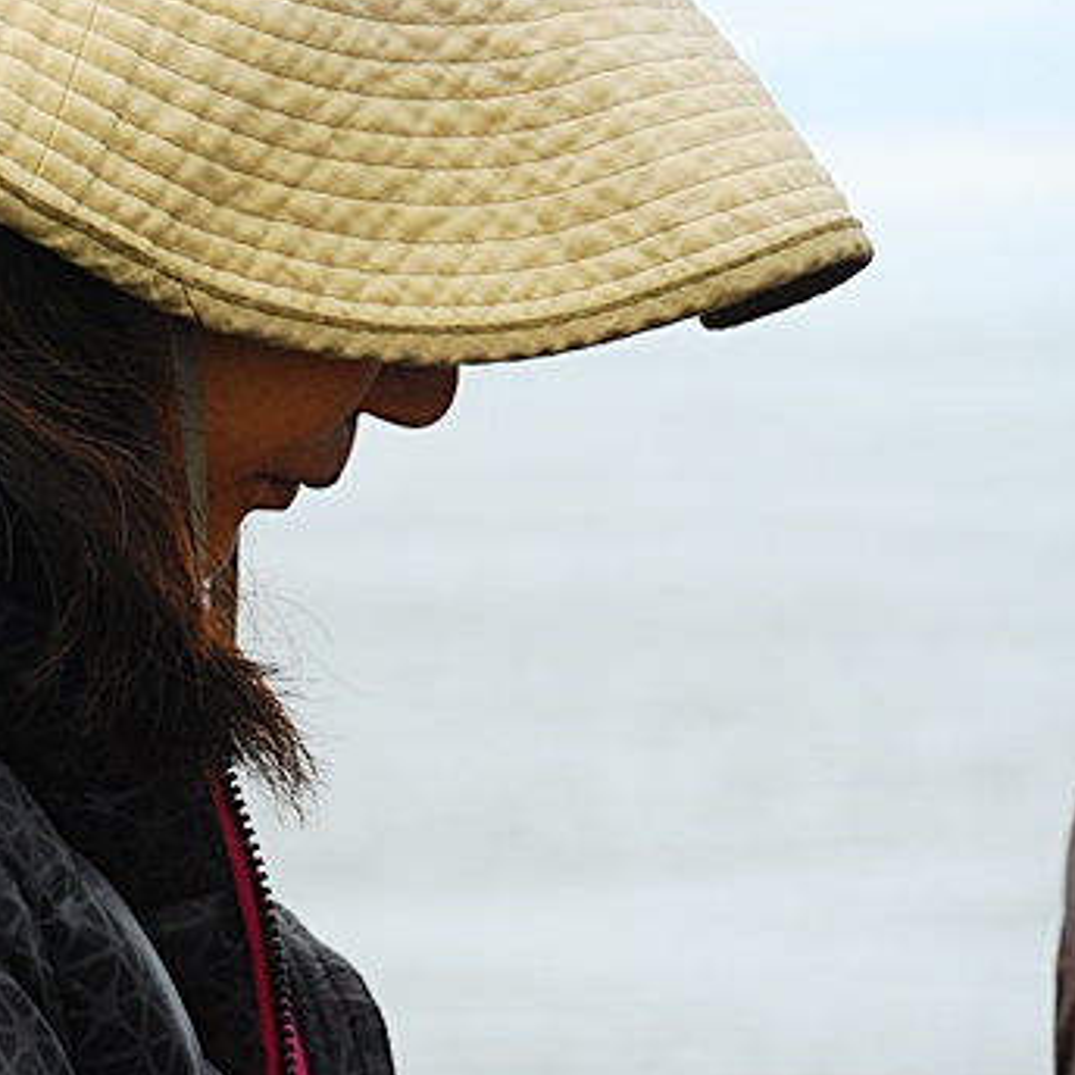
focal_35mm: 208
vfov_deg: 8.4
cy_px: 319
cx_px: 34
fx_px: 7308
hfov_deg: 8.4
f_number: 5.6
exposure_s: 1/250
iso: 400
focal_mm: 70
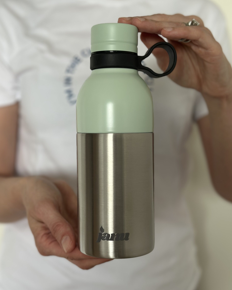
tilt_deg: -8.2
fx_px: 438
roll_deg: -0.6
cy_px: 152
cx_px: 116
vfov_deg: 36.7
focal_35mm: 51
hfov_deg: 29.7
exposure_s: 1/68
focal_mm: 6.86
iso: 125
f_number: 1.78
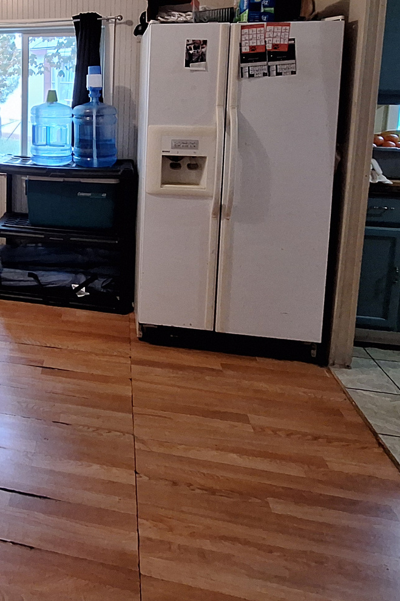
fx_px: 467
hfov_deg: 40.3
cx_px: -5
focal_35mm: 28
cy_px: 140
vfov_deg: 61.3
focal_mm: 1.74
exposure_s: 1/24
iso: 320
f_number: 2.2
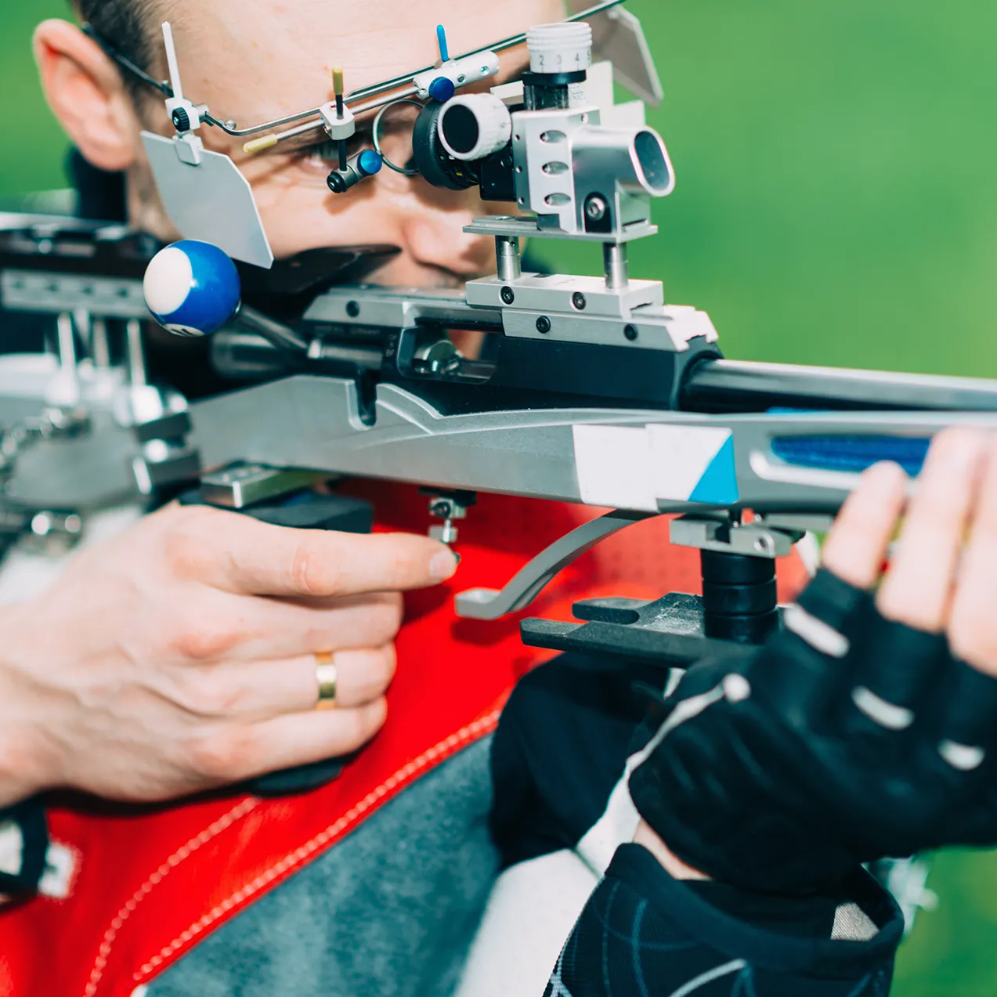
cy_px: 500
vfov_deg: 16.0
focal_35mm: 109
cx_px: 595
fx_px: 3552
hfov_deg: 16.0
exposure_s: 1/80
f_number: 1.8
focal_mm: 85
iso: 100
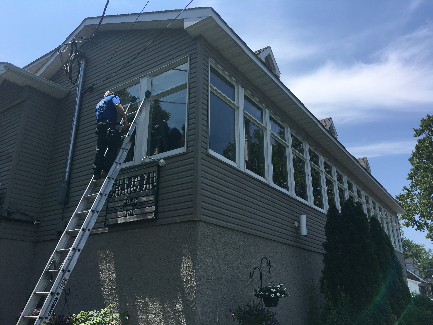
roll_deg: -0.2
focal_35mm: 29
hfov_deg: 61.7
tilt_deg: +20.4
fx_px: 363
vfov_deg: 48.2
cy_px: 162
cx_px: 216
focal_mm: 4.15
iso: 25
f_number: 2.2
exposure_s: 1/1538
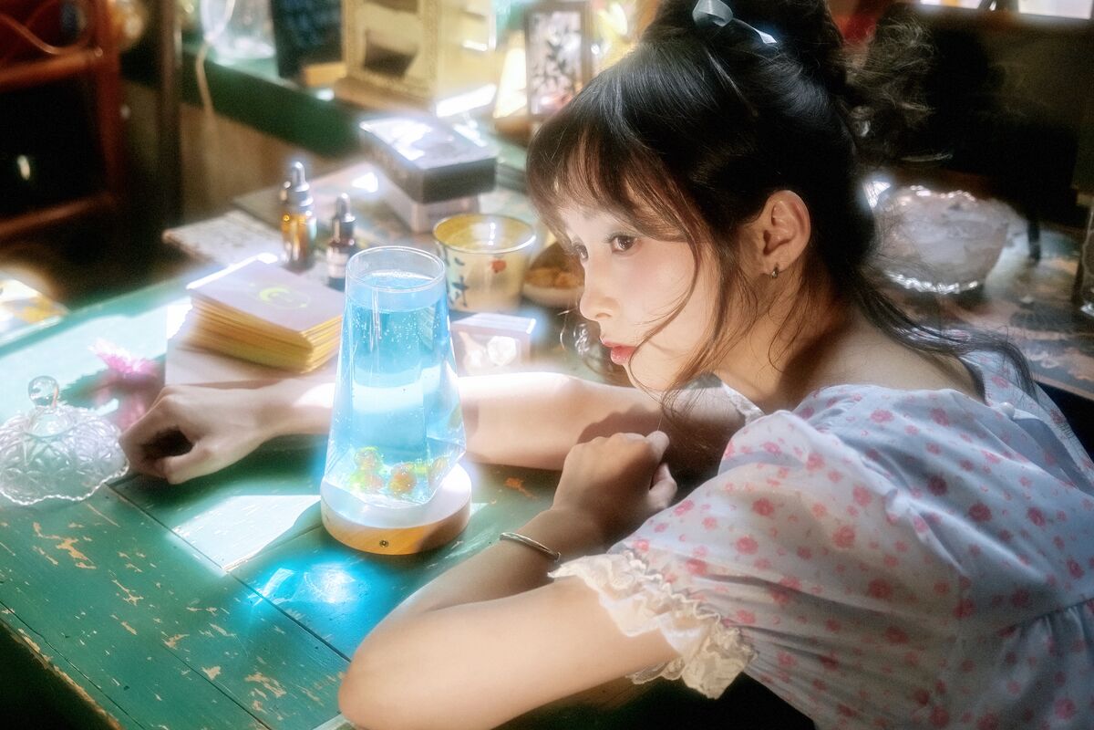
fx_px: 1550
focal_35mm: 51
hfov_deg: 38.9
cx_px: 547
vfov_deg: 26.5
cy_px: 365
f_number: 2.8
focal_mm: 34.2
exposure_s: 1/500
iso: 640
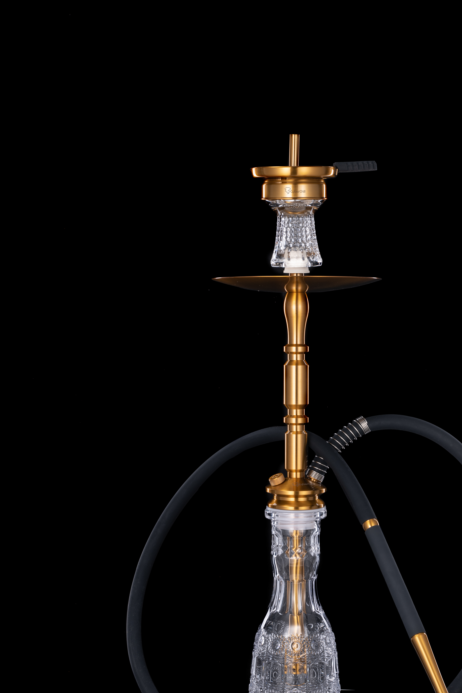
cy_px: 434
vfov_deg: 30.0
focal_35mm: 67
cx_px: 286
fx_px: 1290
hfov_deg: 20.3
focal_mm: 48
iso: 64
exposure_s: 1/125
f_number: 9
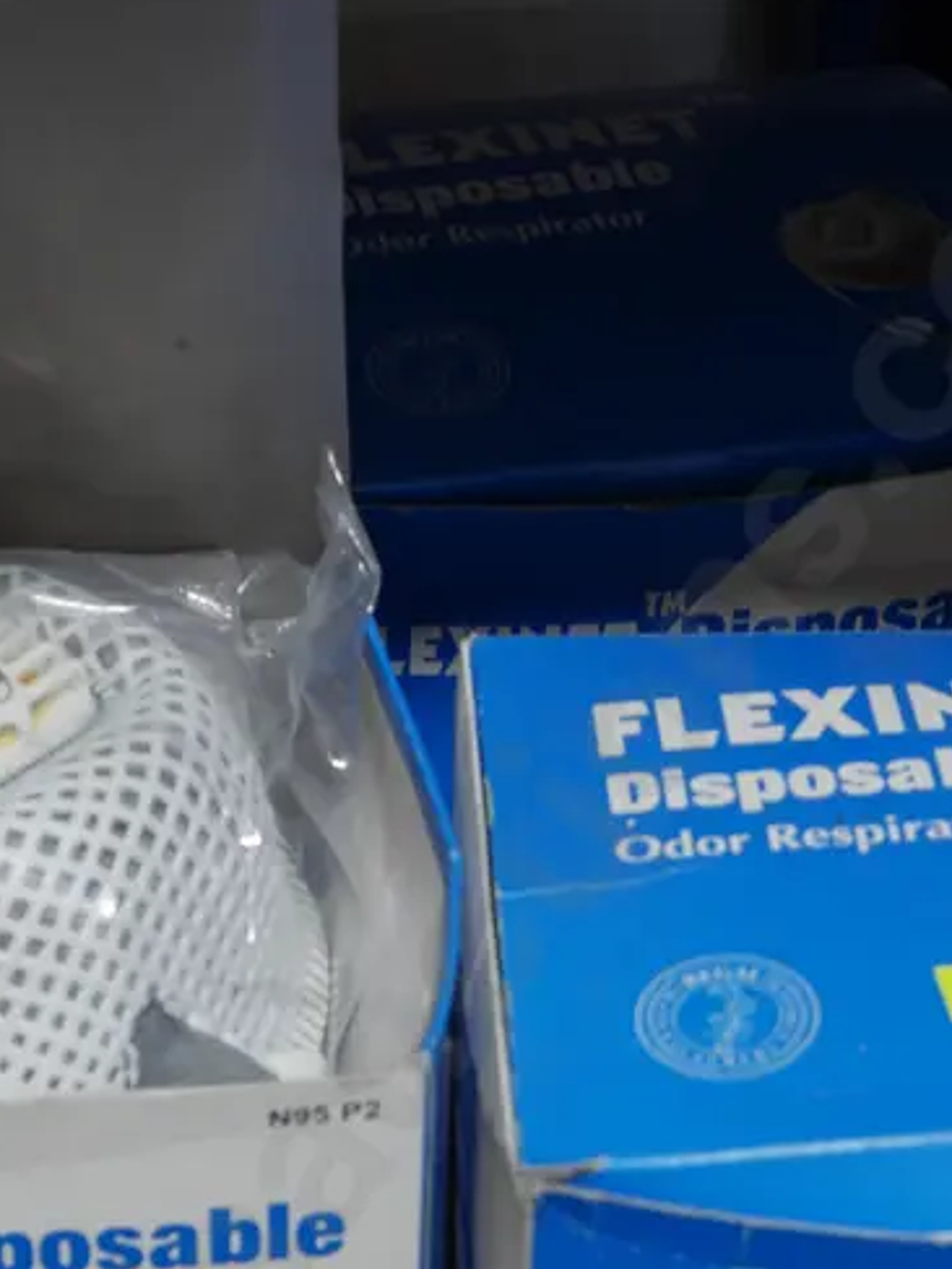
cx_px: 412
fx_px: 3850
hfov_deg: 14.1
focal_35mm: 105
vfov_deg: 18.5
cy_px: 1043
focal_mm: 25
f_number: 5.3
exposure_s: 1/60
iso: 400
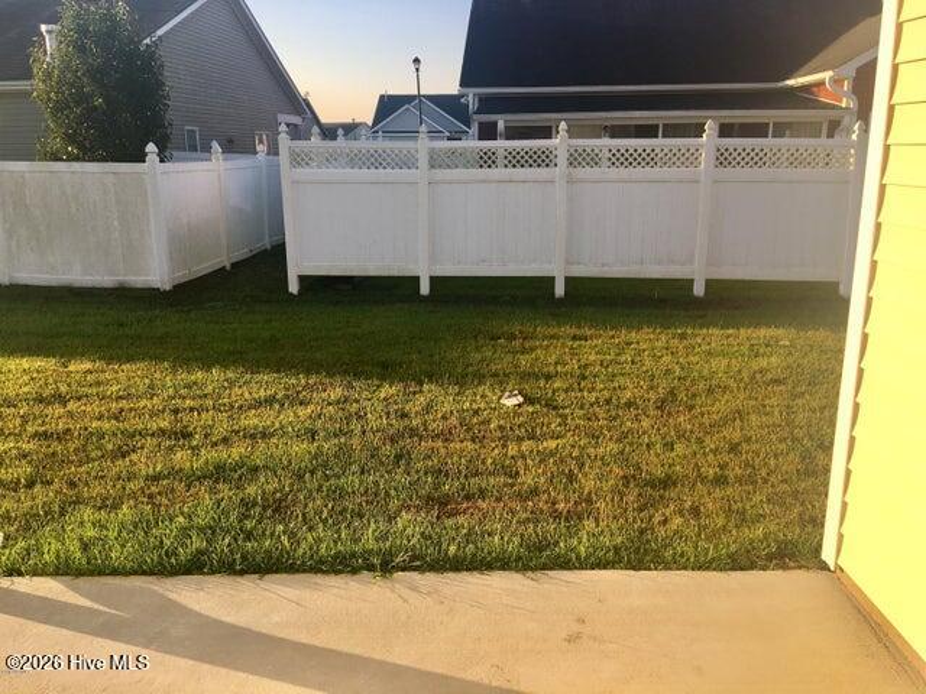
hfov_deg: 61.7
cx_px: 463
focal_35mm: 29
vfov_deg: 48.2
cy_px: 347
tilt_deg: -13.5
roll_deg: -0.3
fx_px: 776
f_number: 2.2
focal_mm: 4.15
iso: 25
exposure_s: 1/587
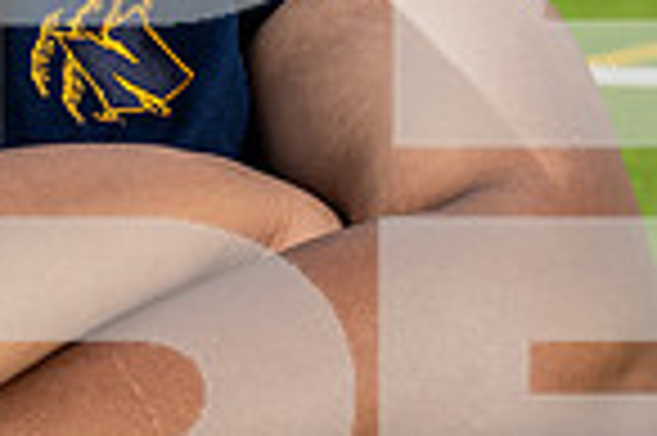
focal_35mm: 215
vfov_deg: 6.3
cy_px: -88
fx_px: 3919
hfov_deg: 9.4
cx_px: -234
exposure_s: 1/250
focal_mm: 54
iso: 125
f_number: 8
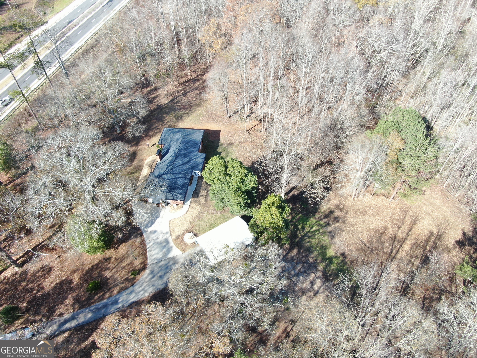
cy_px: 179
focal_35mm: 24
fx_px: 331
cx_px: 238
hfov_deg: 71.6
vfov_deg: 56.8
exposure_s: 1/320
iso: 100
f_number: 2.8
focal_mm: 4.39
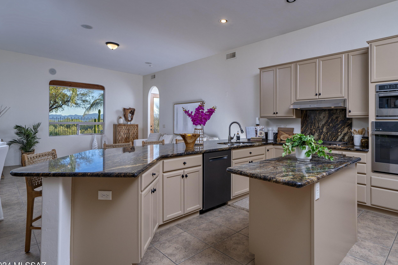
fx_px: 210
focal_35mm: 19
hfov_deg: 86.8
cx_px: 208
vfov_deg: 64.6
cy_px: 131
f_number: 7.1
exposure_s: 1/40
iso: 200
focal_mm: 17
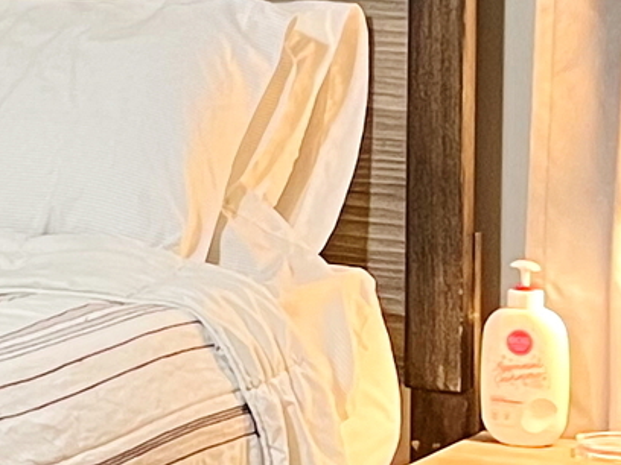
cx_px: -819
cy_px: 94
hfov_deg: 9.2
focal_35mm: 196
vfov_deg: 7.6
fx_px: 3516
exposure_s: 1/60
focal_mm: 5.7
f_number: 1.5
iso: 250
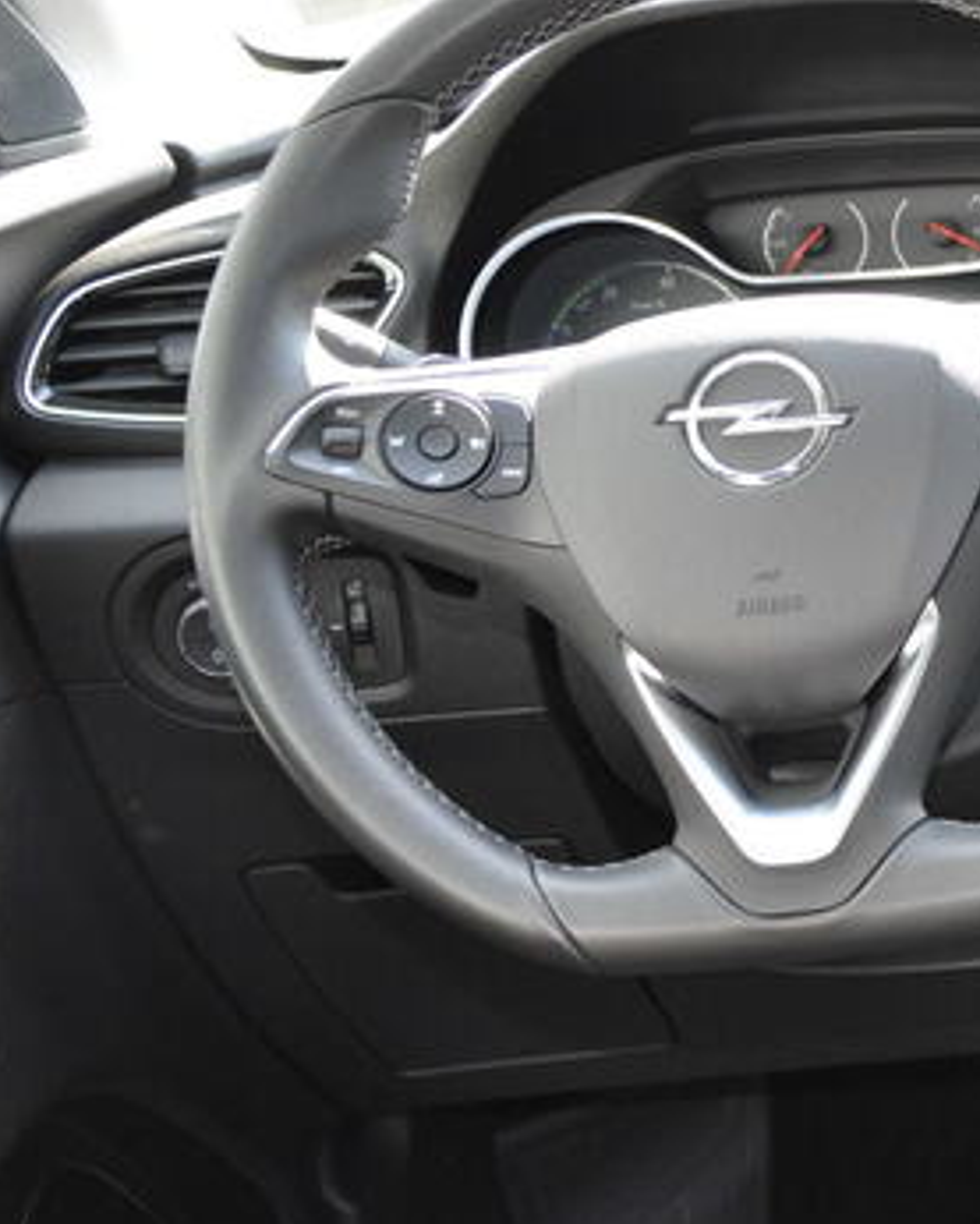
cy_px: 768
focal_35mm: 78
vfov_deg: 24.4
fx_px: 2827
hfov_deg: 18.1
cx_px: 1341
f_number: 3.8
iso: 500
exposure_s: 1/125
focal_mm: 24
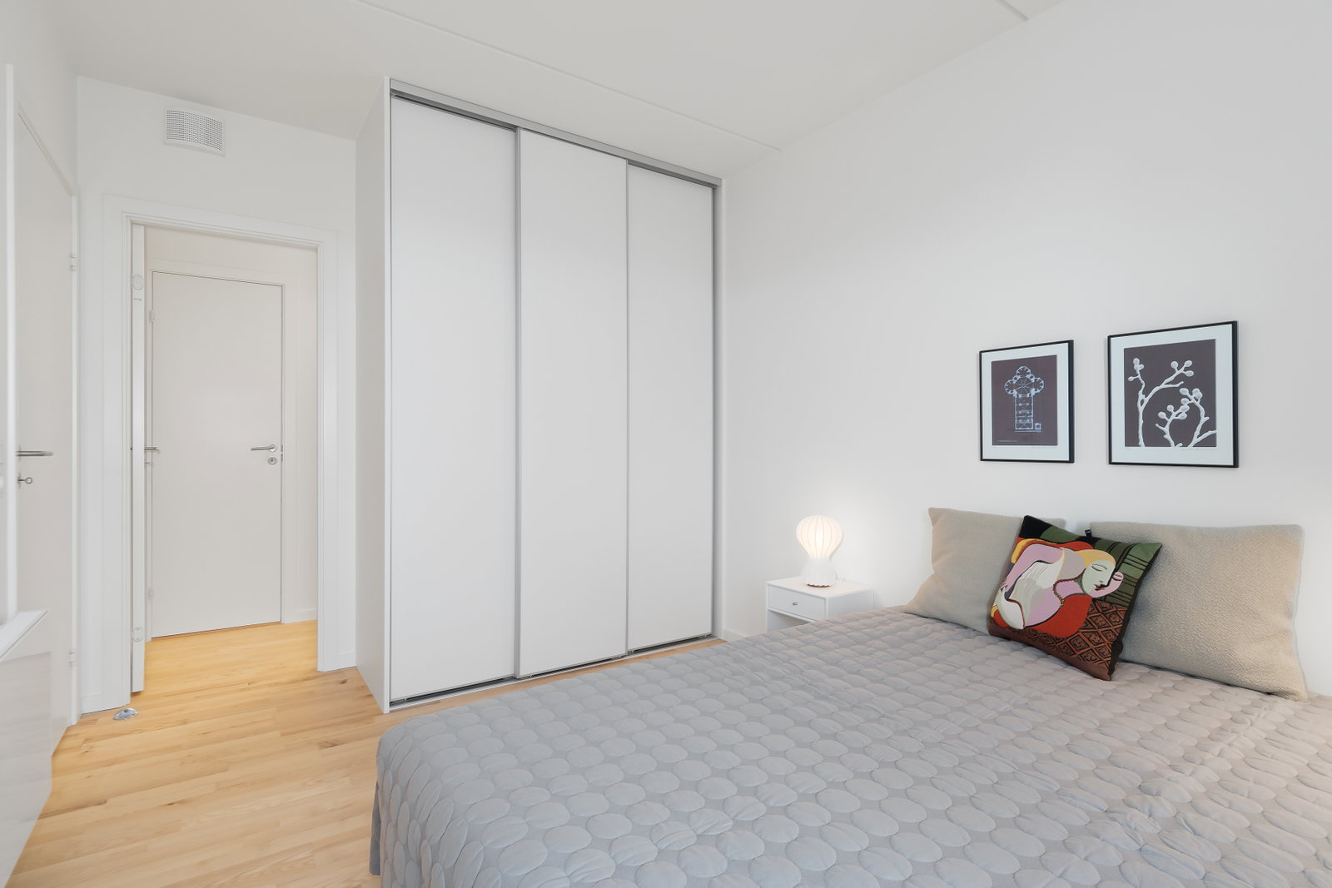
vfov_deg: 72.1
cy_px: 444
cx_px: 666
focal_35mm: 16
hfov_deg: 95.0
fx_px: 611
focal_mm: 11
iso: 200
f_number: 8
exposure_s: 1/4
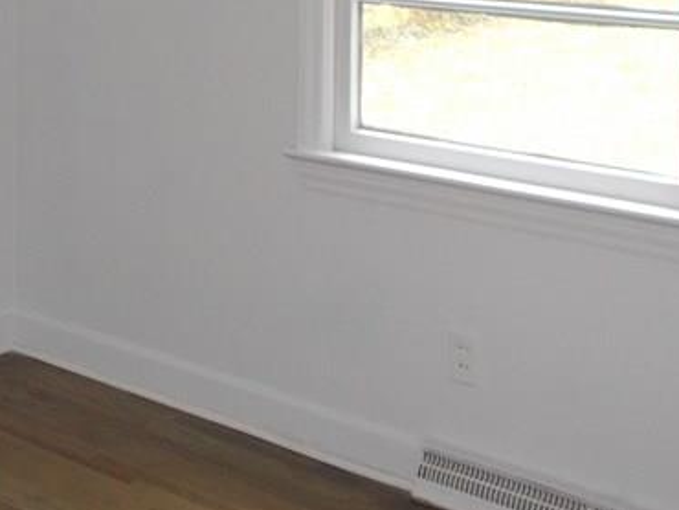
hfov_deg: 22.0
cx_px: -105
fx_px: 1629
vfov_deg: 17.3
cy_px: -35
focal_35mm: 83
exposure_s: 1/25
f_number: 3.4
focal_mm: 5.3
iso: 200
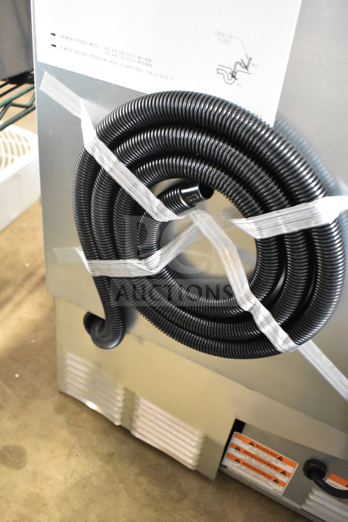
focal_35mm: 36
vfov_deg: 53.1
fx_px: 522
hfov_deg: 36.9
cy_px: 261
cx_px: 174
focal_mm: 24
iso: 5000
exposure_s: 1/40
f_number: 4
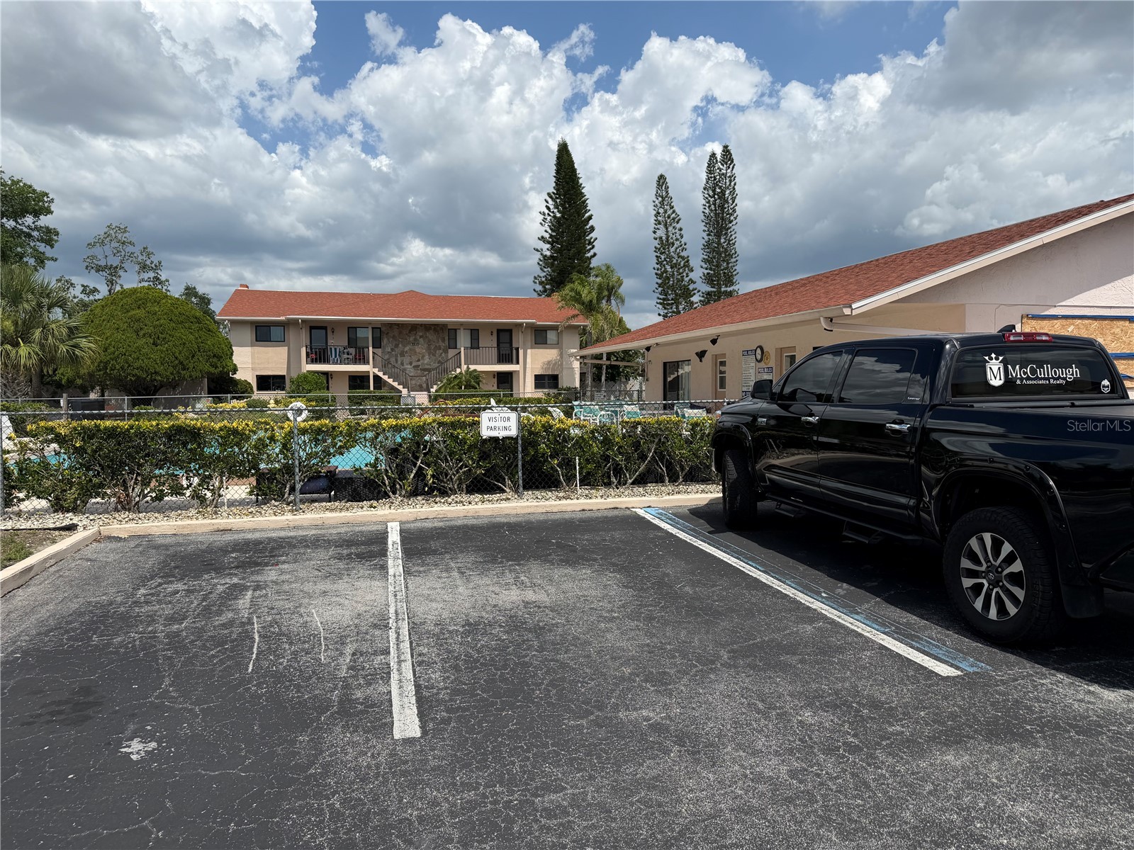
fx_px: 786
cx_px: 567
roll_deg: -0.3
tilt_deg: -1.8
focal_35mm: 24
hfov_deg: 71.6
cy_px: 425
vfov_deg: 56.8
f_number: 1.78
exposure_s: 1/6711
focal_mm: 6.76
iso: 80
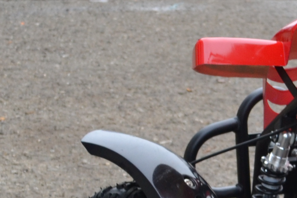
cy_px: 185
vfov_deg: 7.9
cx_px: 466
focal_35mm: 173
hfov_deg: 11.3
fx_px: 1427
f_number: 5.6
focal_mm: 24
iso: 400
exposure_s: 1/125
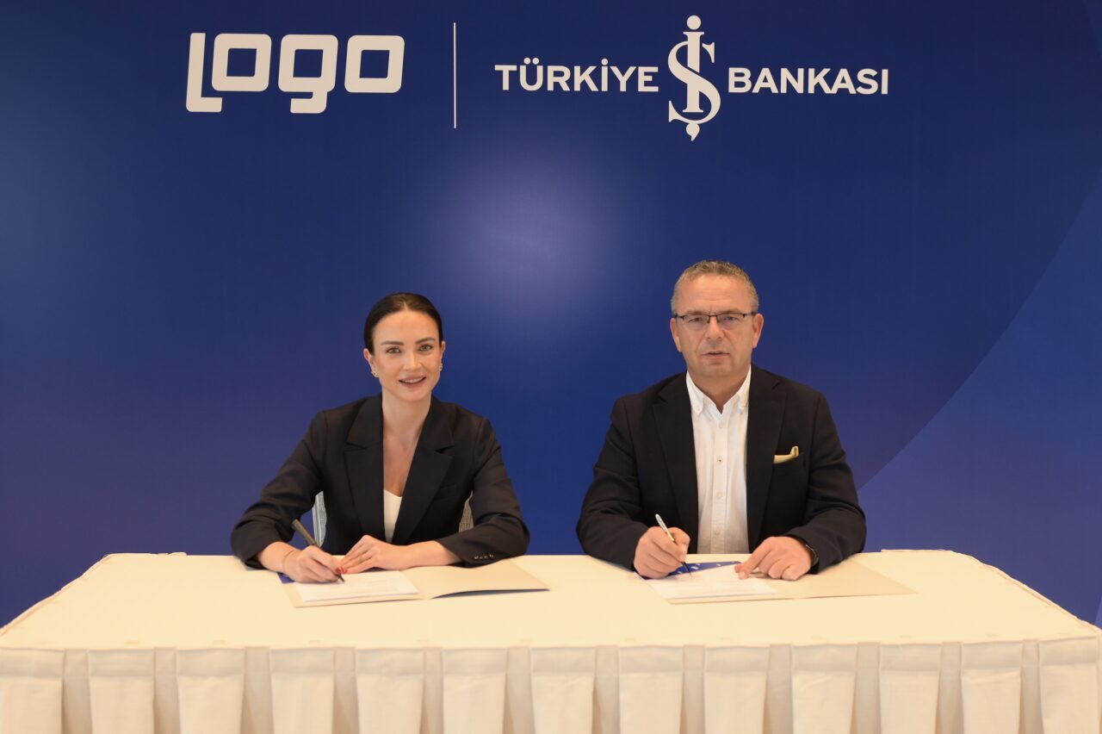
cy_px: 367
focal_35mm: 35
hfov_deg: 54.5
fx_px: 1071
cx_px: 551
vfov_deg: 37.8
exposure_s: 1/60
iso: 500
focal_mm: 35
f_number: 3.5
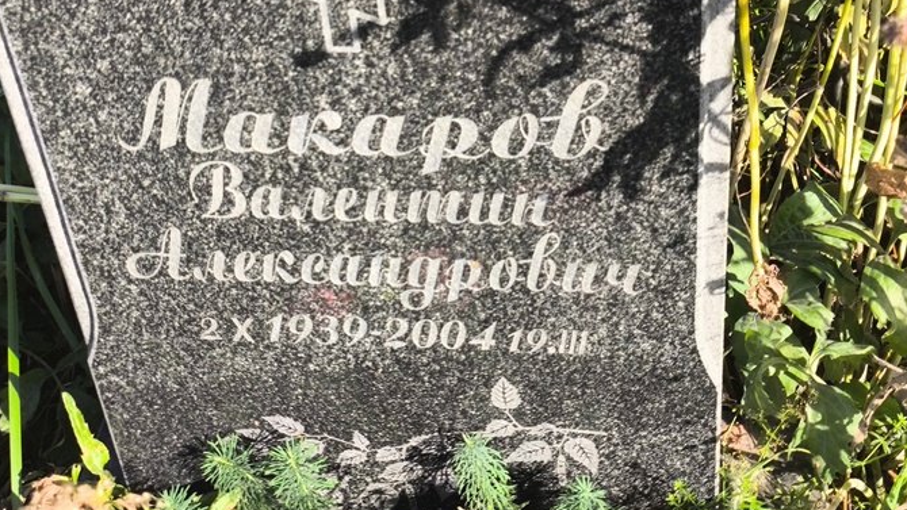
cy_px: 133
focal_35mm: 65
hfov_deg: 32.4
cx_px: 462
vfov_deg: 18.4
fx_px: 1563
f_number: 1.7
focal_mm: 4.71
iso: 50
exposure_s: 1/386
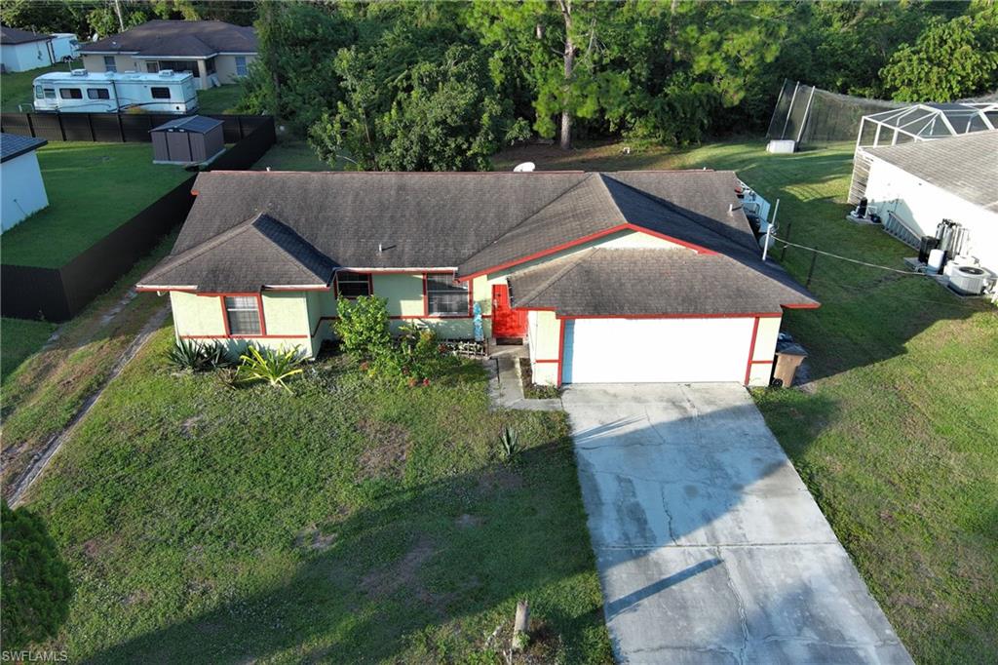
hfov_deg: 63.7
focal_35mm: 29
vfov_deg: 44.9
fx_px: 804
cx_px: 499
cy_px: 332
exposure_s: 1/45.1
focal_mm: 10.57
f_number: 2.8
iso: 100
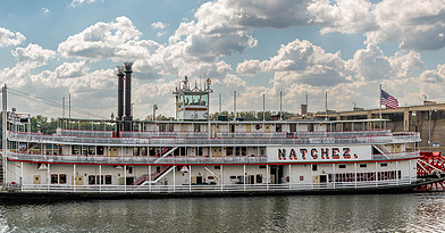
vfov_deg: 17.2
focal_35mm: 66
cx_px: 173
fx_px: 766
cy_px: 160
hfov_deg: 32.3
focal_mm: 40
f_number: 8
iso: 64
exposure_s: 1/200
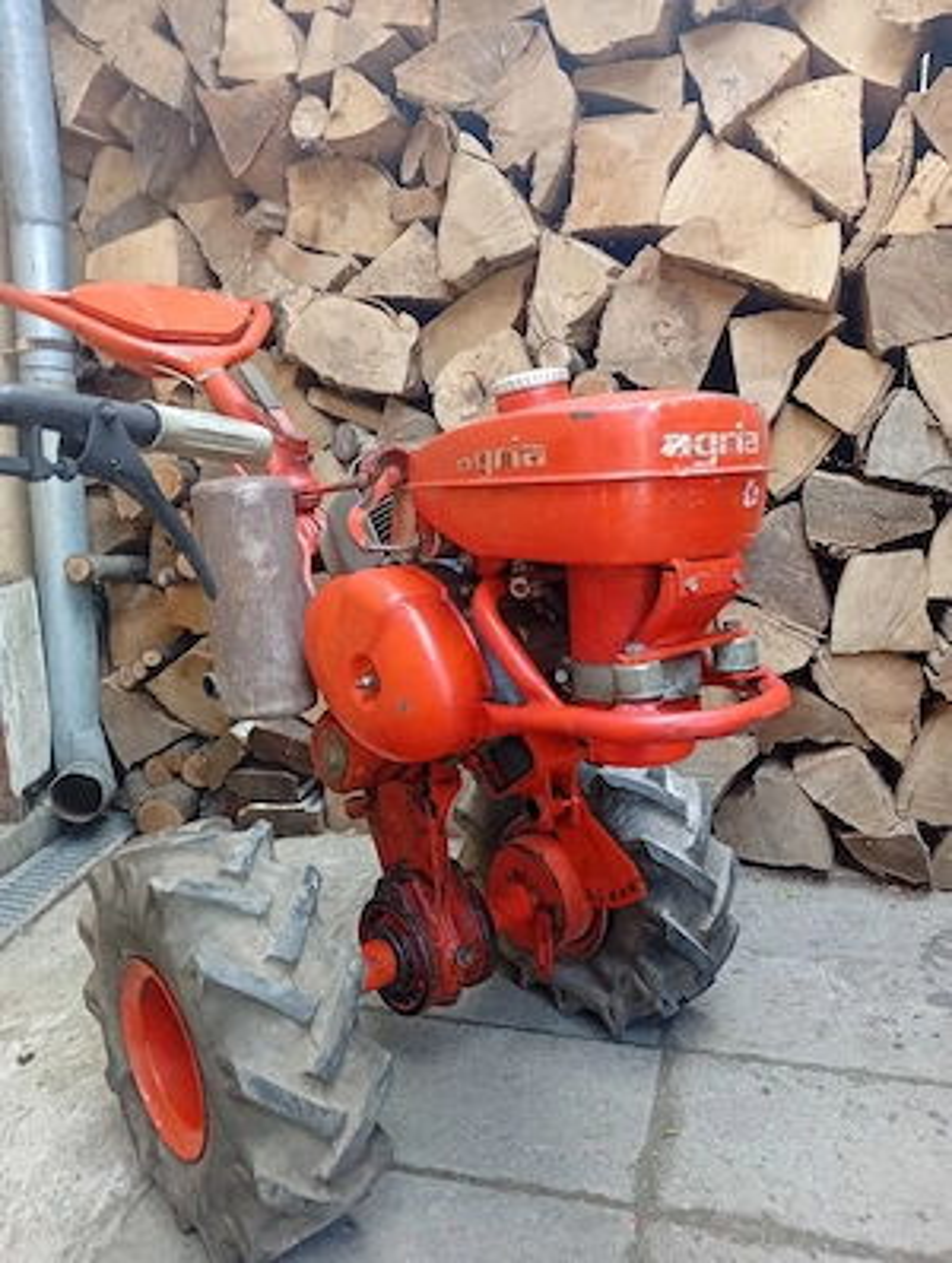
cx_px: 476
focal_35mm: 27
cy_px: 632
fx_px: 987
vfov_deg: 65.2
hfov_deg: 51.5
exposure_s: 1/50.3
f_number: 1.8
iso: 205
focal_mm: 3.98
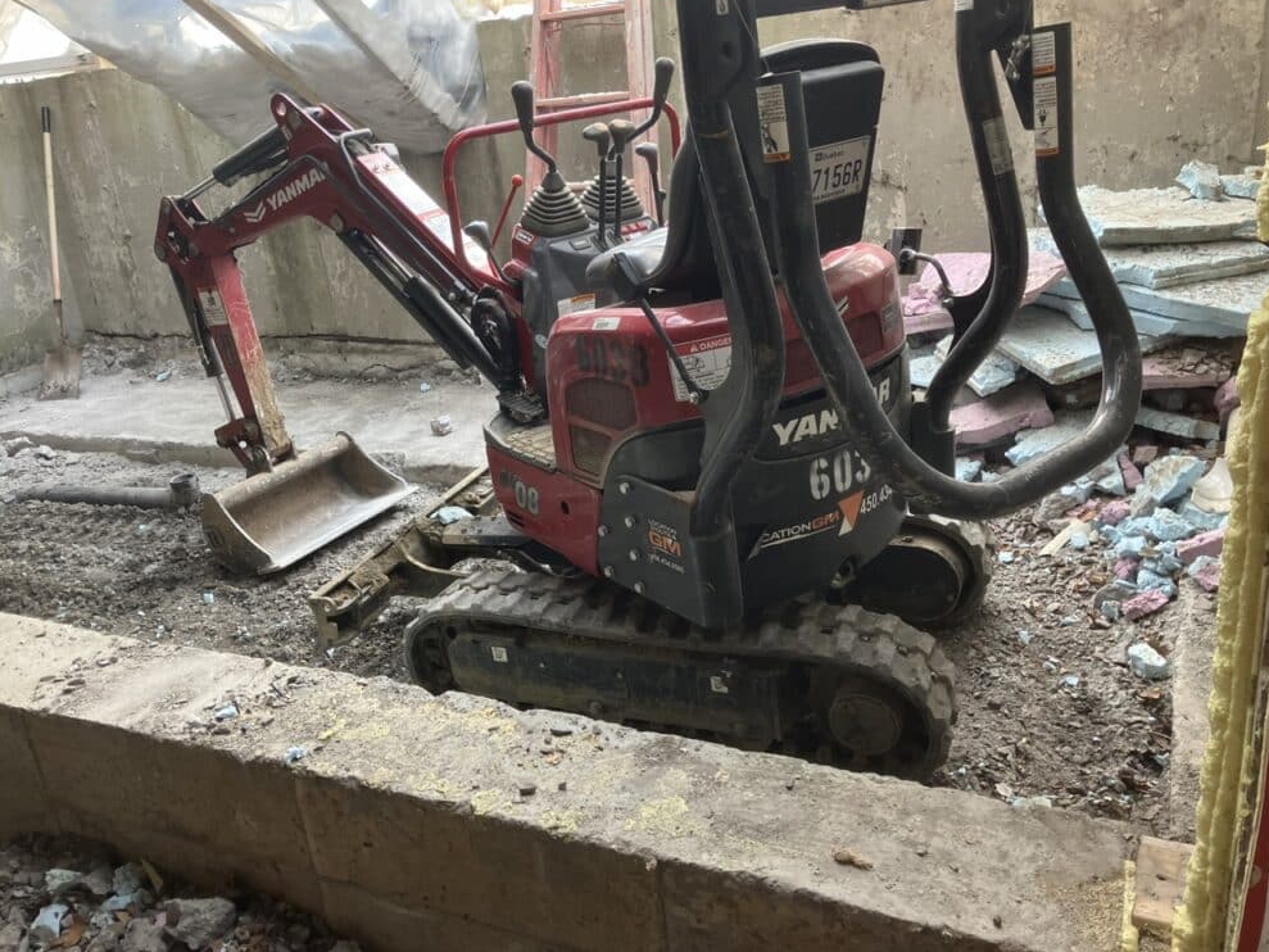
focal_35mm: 29
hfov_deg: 61.6
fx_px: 1063
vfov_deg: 48.2
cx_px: 615
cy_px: 462
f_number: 1.8
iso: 80
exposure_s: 1/115
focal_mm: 3.99
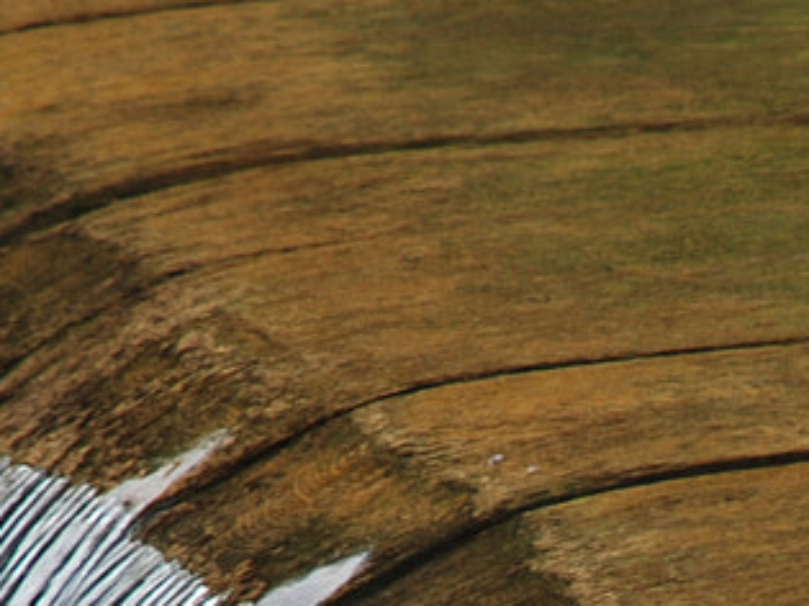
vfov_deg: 1.5
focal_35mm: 991
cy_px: 967
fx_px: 23162
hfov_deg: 2.0
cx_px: 937
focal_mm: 135
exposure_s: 1/80
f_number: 5.6
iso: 100
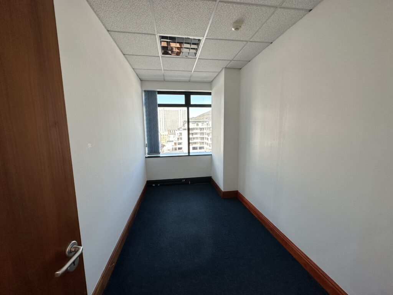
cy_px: 148
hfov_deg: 102.1
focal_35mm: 14
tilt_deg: -7.7
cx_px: 196
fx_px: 159
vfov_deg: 85.7
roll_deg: +1.0
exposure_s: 1/100
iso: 80
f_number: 2.2
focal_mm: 2.22
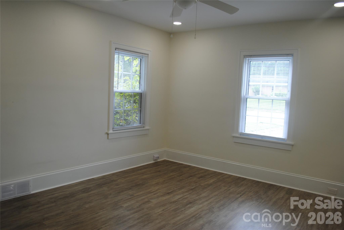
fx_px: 258
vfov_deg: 48.0
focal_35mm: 27
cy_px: 115
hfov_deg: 67.3
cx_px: 172
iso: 200
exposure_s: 1/80
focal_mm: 18
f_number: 4.5
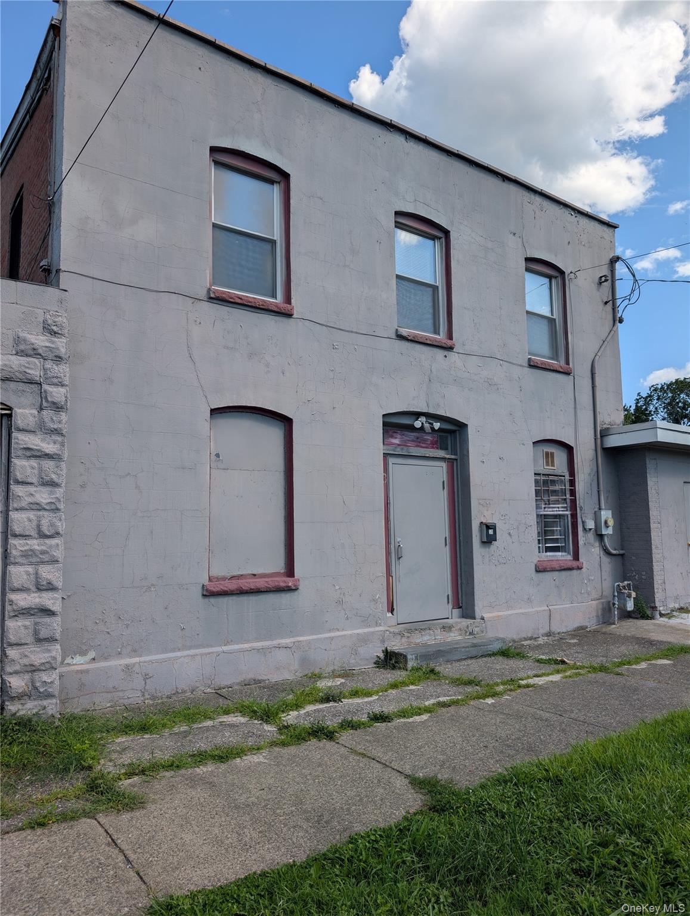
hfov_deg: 56.9
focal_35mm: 24
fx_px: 636
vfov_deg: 71.5
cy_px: 458
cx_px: 345
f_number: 1.68
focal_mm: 6.9
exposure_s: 1/1235
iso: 20
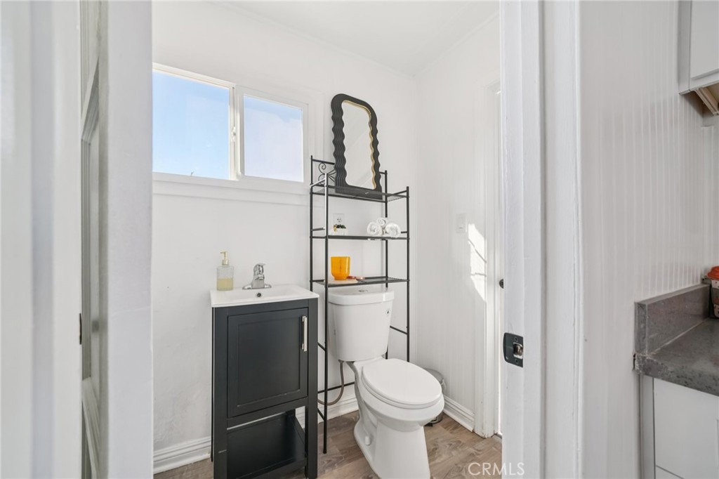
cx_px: 360
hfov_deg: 108.3
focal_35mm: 13
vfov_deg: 85.4
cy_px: 240
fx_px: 260
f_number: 8
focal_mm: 13
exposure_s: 1/30
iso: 250
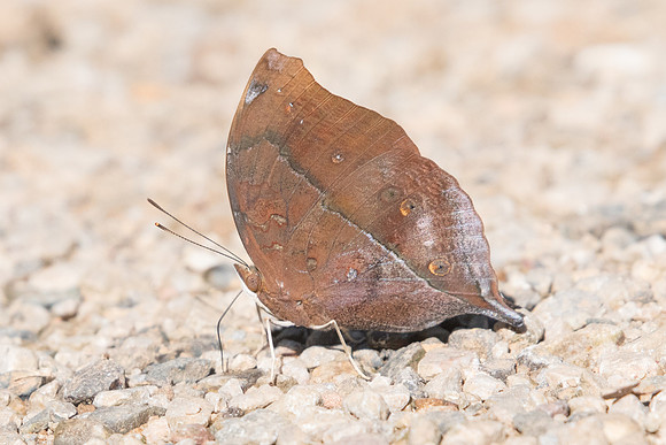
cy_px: 271
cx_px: 333
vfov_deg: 1.3
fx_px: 19223
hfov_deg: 2.0
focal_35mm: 1039
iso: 800
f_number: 7.1
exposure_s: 1/3200
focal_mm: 400
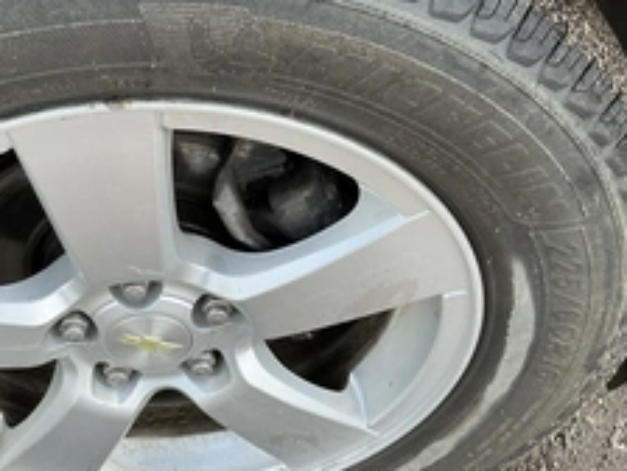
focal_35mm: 50
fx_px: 906
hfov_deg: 37.4
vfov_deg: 29.1
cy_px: 241
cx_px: 168
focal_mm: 3
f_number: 1.8
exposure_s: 1/136
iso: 16
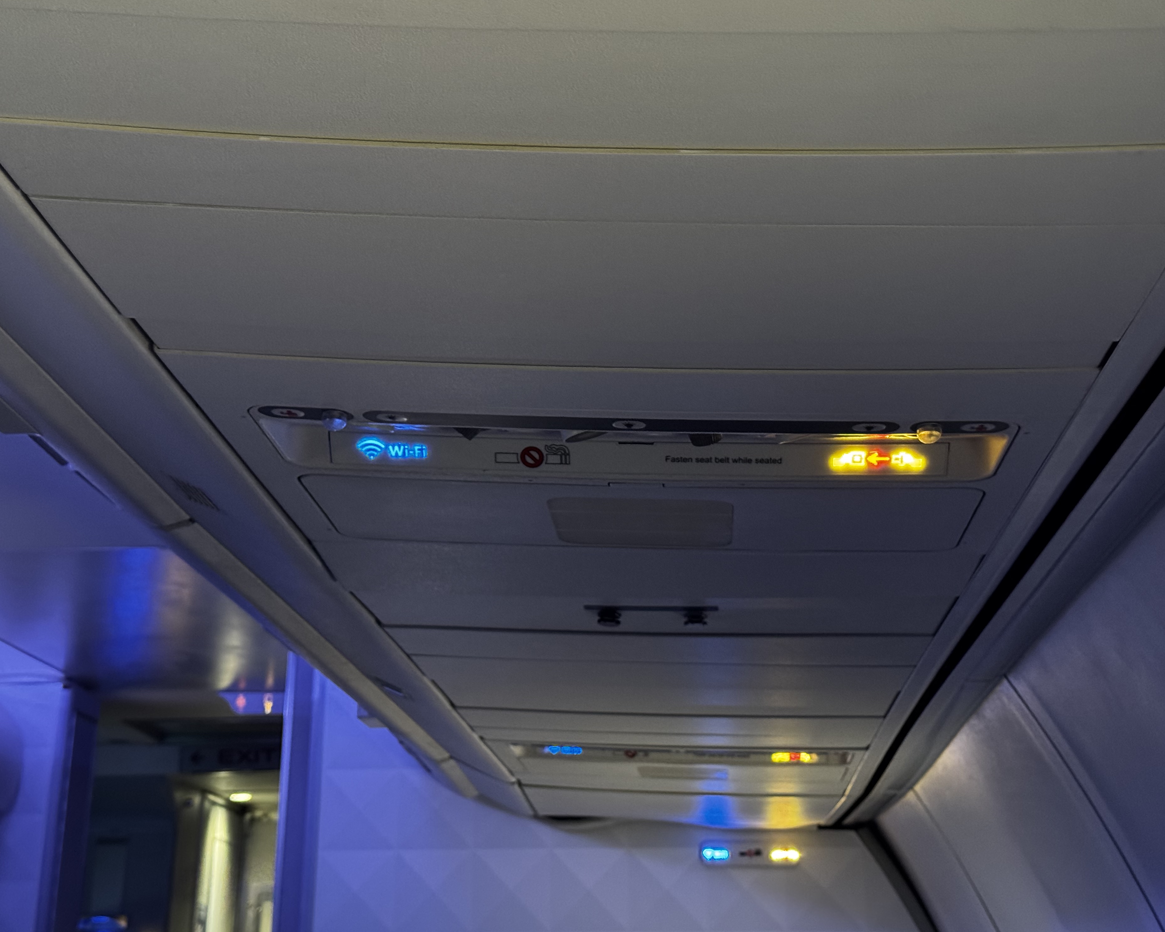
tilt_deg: +16.1
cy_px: 467
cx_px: 623
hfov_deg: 36.6
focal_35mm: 51
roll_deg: -0.3
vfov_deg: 29.7
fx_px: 1758
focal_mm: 6.76
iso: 800
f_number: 1.78
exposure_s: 1/22
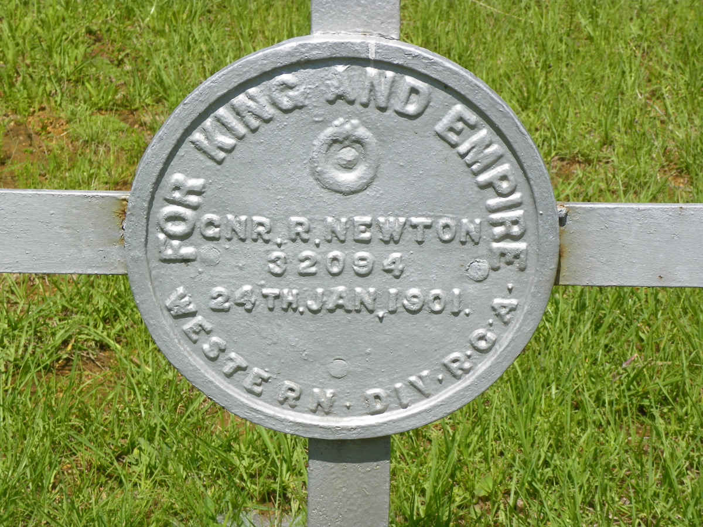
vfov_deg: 12.7
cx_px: 352
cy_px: 264
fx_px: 2376
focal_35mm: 117
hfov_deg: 16.8
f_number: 5.6
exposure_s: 1/250
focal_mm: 20.8
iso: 64
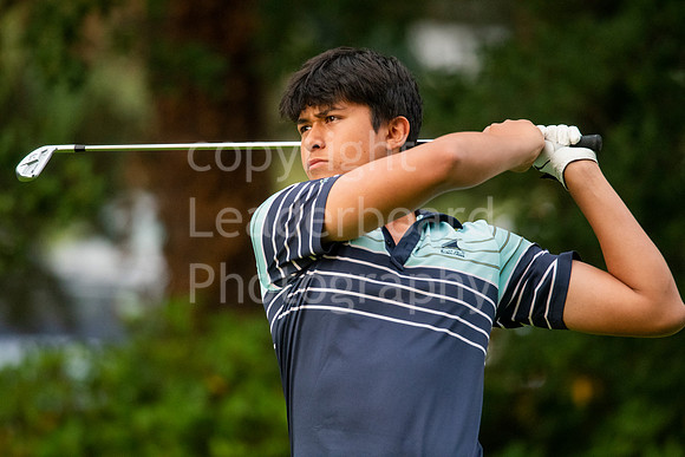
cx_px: 342
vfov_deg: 3.1
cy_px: 228
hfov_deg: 4.6
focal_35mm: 450
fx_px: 8564
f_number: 4
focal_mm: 300
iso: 2500
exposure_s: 1/1000
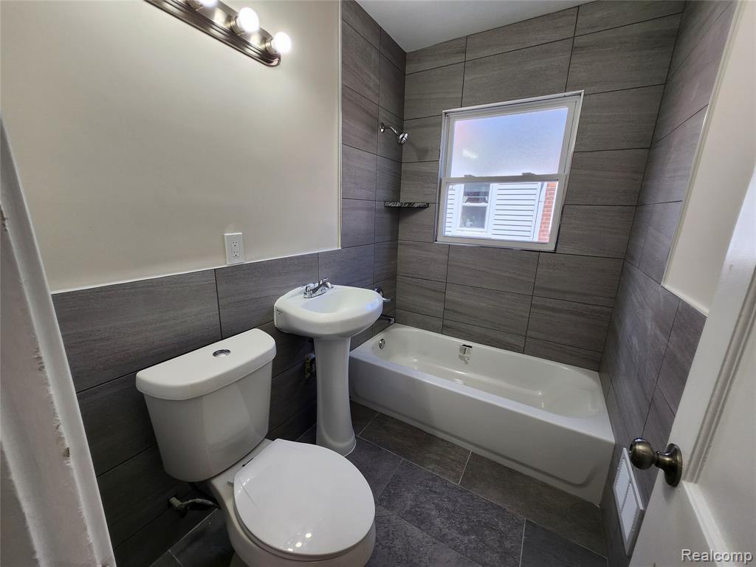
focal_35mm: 13
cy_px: 284
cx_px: 378
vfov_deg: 89.9
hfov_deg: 106.2
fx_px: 284
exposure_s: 1/120
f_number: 2.2
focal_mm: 1.74
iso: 50
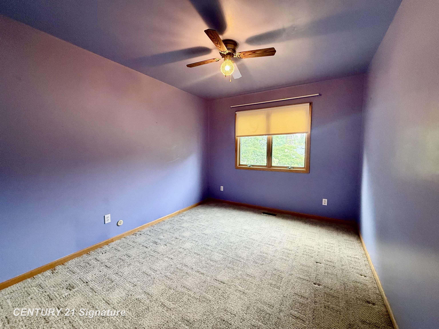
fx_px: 178
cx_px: 220
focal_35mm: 14
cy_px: 164
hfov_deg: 102.1
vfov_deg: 85.7
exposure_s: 1/60
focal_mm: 2.22
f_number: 2.2
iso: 320
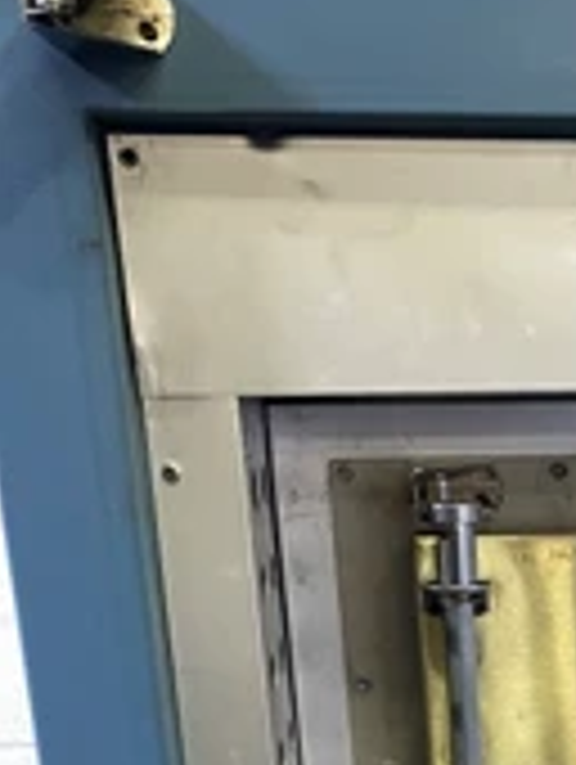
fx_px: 1350
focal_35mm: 61
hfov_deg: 22.4
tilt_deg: -15.8
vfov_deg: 29.1
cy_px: 810
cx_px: 670
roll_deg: +1.5
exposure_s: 1/60
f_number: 1.8
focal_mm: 4.25
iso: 250
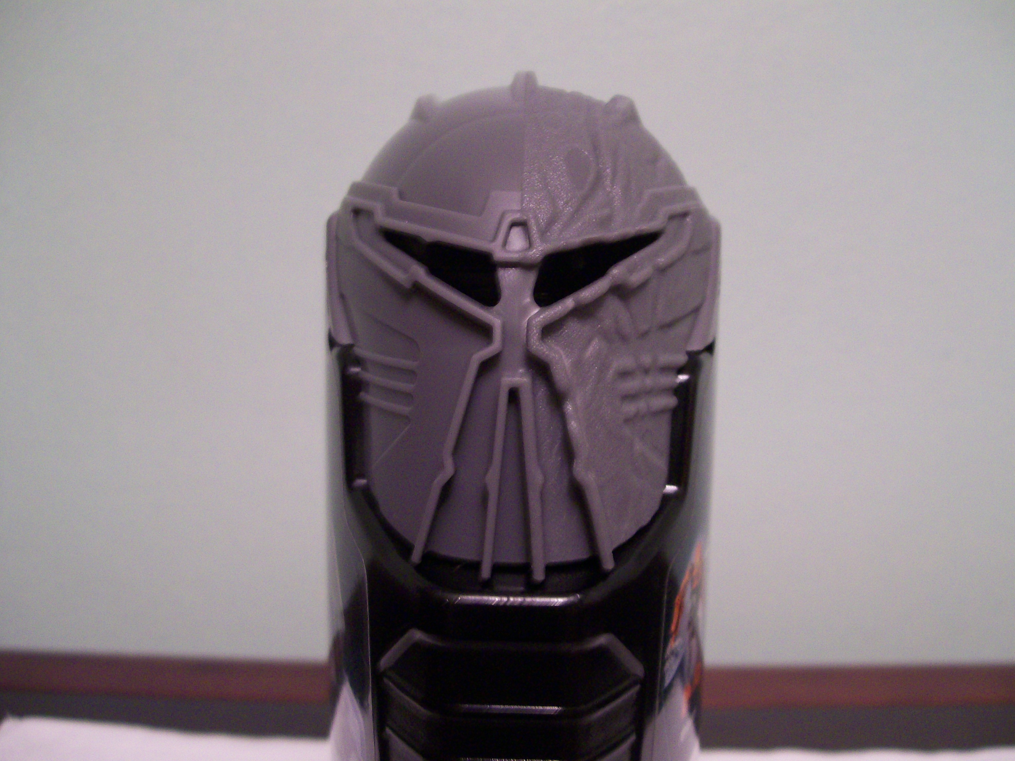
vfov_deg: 39.7
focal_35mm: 36
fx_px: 1056
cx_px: 508
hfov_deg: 51.4
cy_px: 380
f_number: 2.7
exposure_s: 1/8
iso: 160
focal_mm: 6
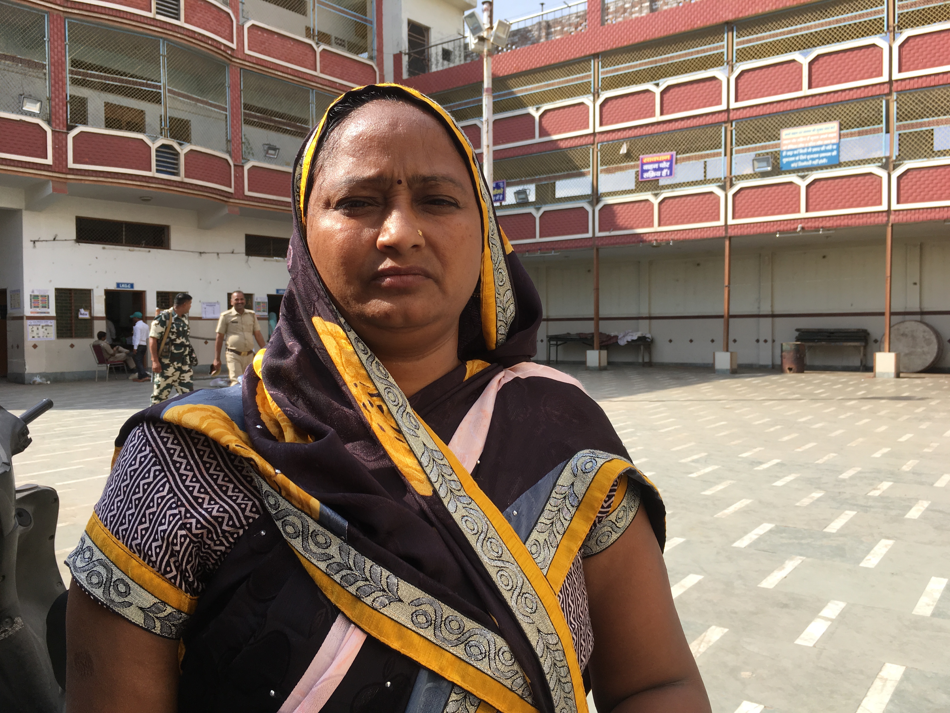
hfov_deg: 61.7
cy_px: 356
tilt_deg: +1.1
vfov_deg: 48.2
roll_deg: -0.6
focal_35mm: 29
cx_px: 475
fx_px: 796
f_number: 2.2
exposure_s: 1/630
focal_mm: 4.15
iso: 25
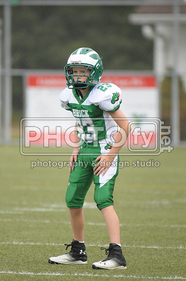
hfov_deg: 2.3
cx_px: 93
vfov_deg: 3.4
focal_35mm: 600
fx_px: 4664
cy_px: 140
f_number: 4
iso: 1600
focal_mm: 400
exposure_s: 1/3200
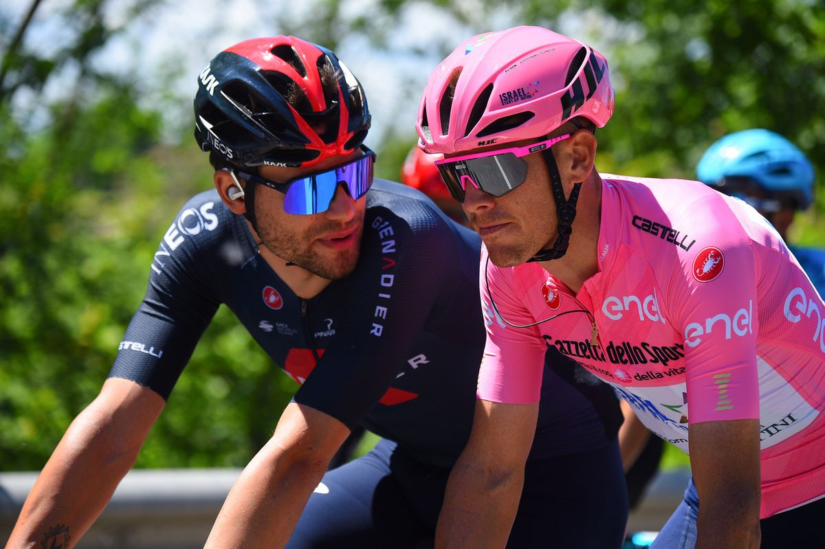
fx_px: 4467
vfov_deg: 7.0
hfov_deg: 10.6
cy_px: 274
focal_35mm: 195
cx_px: 412
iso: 400
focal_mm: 195
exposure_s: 1/1250
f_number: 5.3
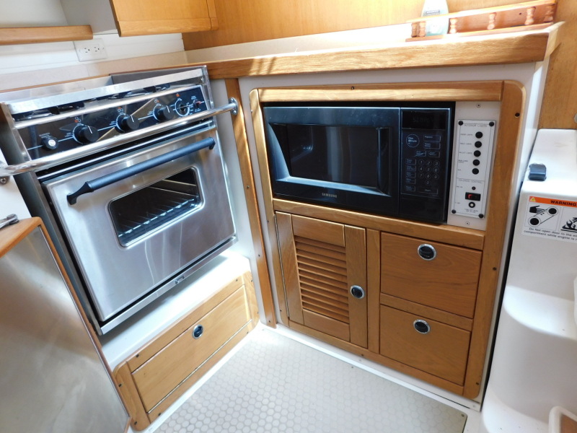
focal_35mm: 23
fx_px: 383
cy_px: 216
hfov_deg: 73.9
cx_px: 288
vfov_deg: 58.9
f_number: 3
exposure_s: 1/30
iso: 140
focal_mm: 4
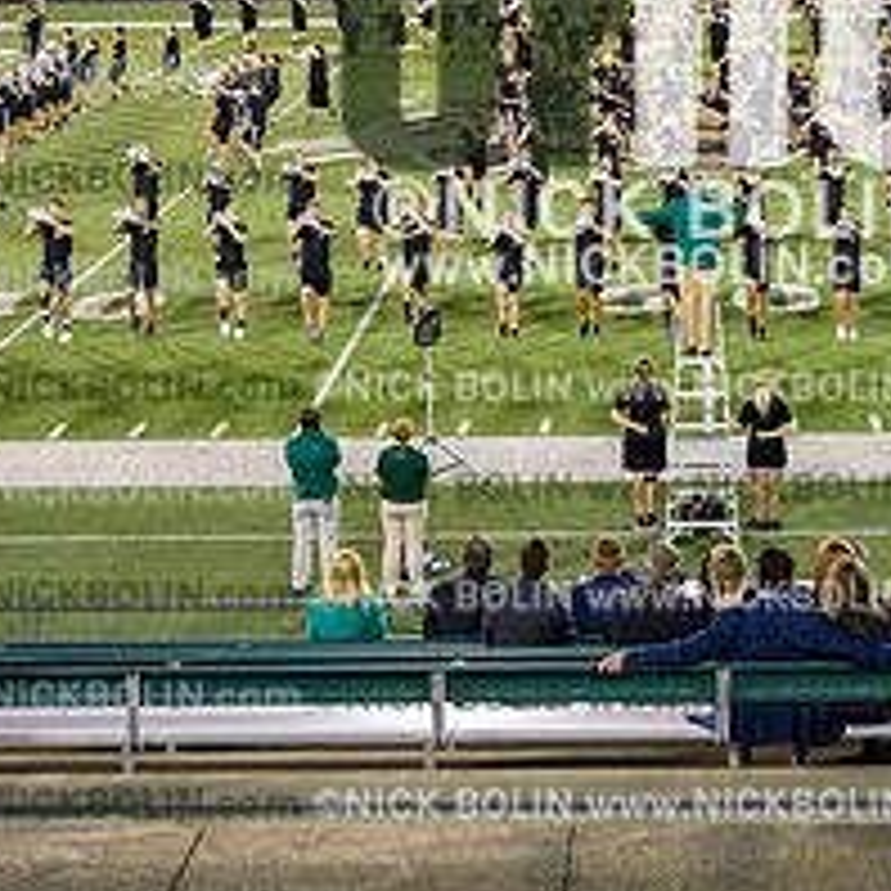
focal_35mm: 86
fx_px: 2504
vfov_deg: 19.8
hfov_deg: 20.0
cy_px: 72
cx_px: 657
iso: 4000
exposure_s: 1/1000
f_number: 4
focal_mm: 34.5
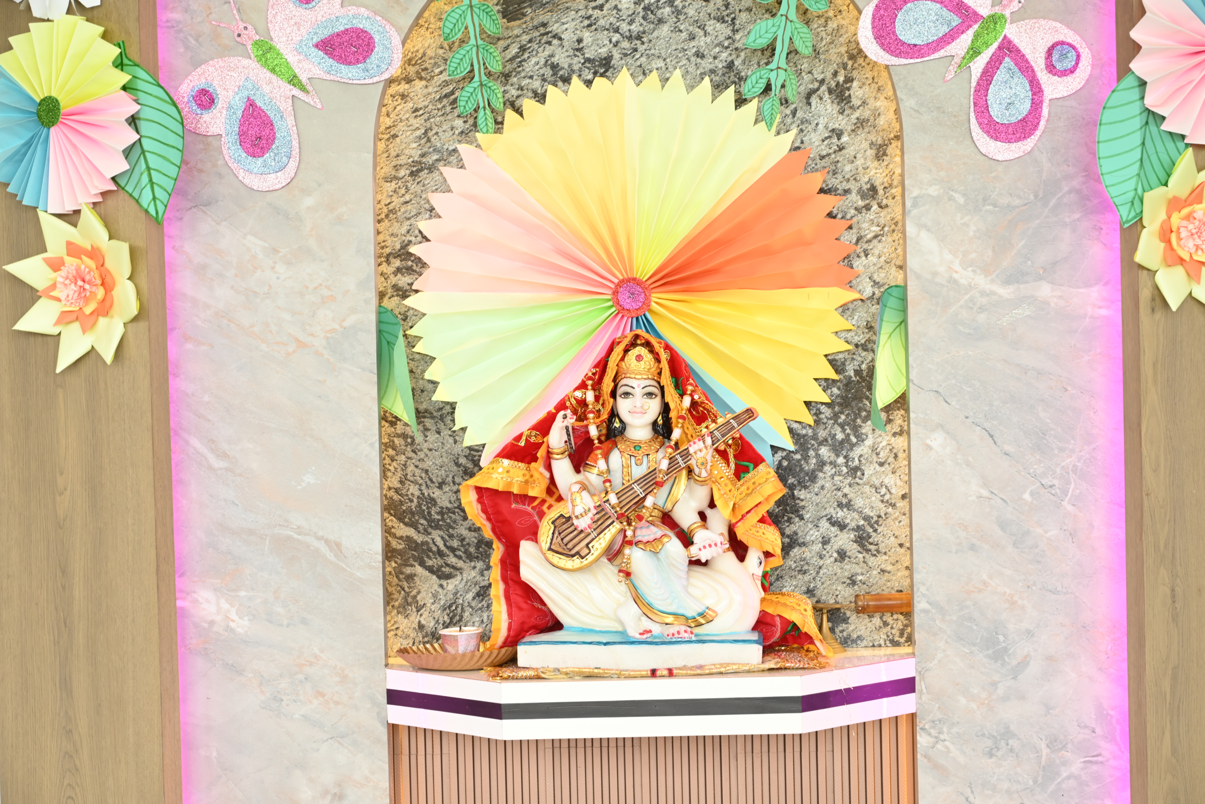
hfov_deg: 28.8
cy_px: 402
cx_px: 602
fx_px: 2344
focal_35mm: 70
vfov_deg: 19.5
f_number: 6.3
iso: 640
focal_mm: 70
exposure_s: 1/125
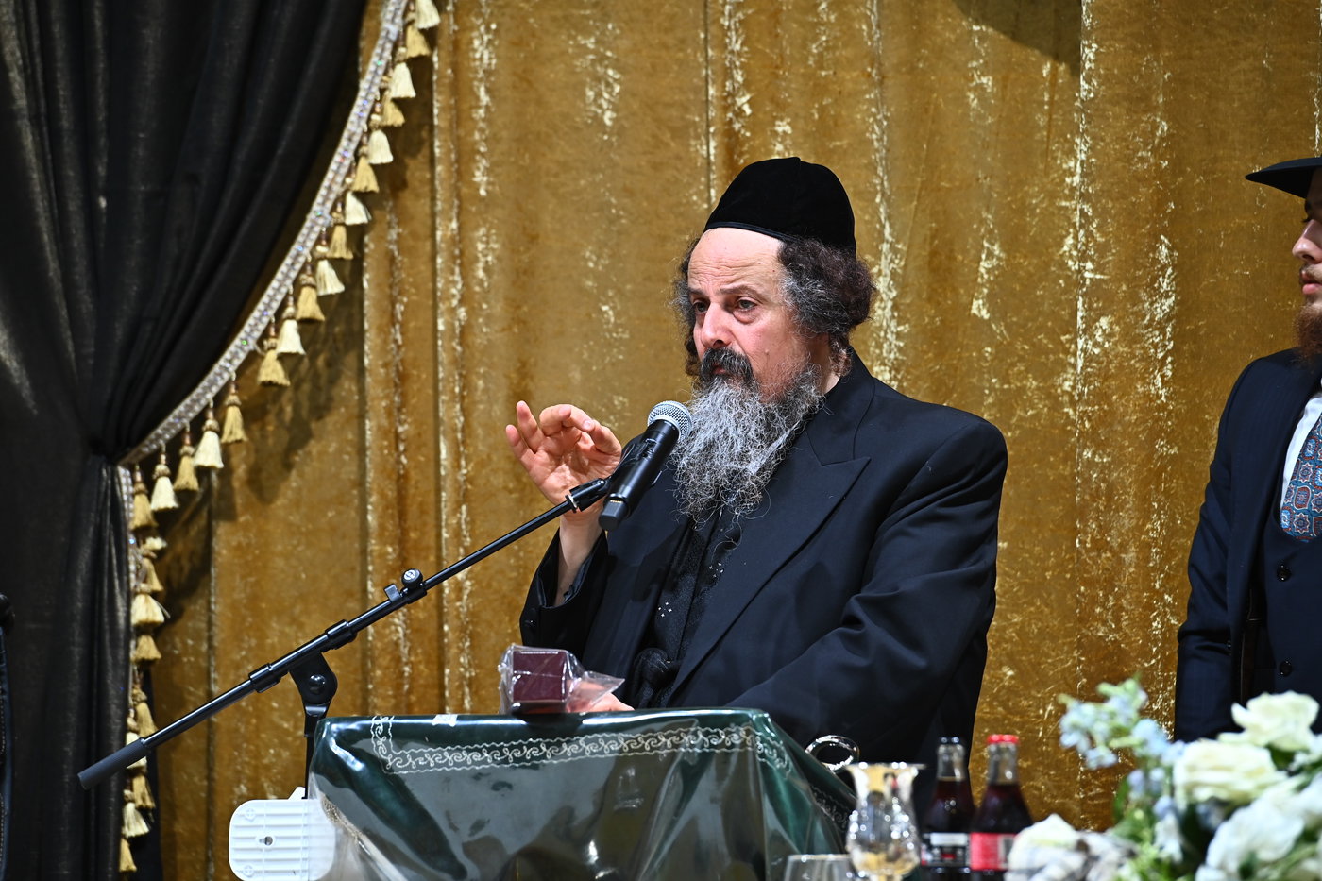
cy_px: 440
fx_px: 7343
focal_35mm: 200
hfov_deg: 10.3
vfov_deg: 6.9
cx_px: 661
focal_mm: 200
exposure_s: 1/160
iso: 1250
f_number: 5.6
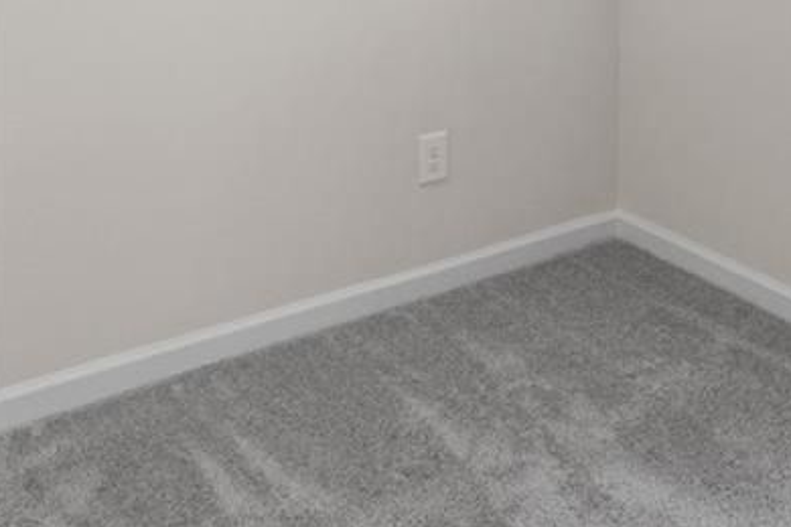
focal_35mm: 42
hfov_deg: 45.5
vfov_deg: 27.0
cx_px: 542
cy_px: -154
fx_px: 923
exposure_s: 1/25
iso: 1250
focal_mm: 16
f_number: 6.3
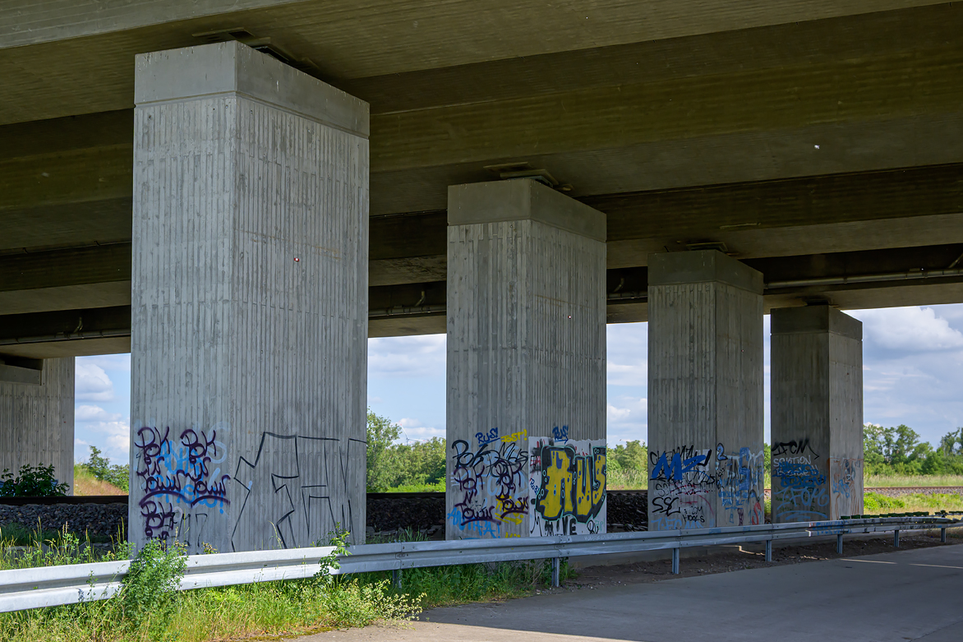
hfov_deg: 45.4
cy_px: 326
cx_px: 487
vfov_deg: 31.2
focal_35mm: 43
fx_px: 1150
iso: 200
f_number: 8
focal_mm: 28
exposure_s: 1/350
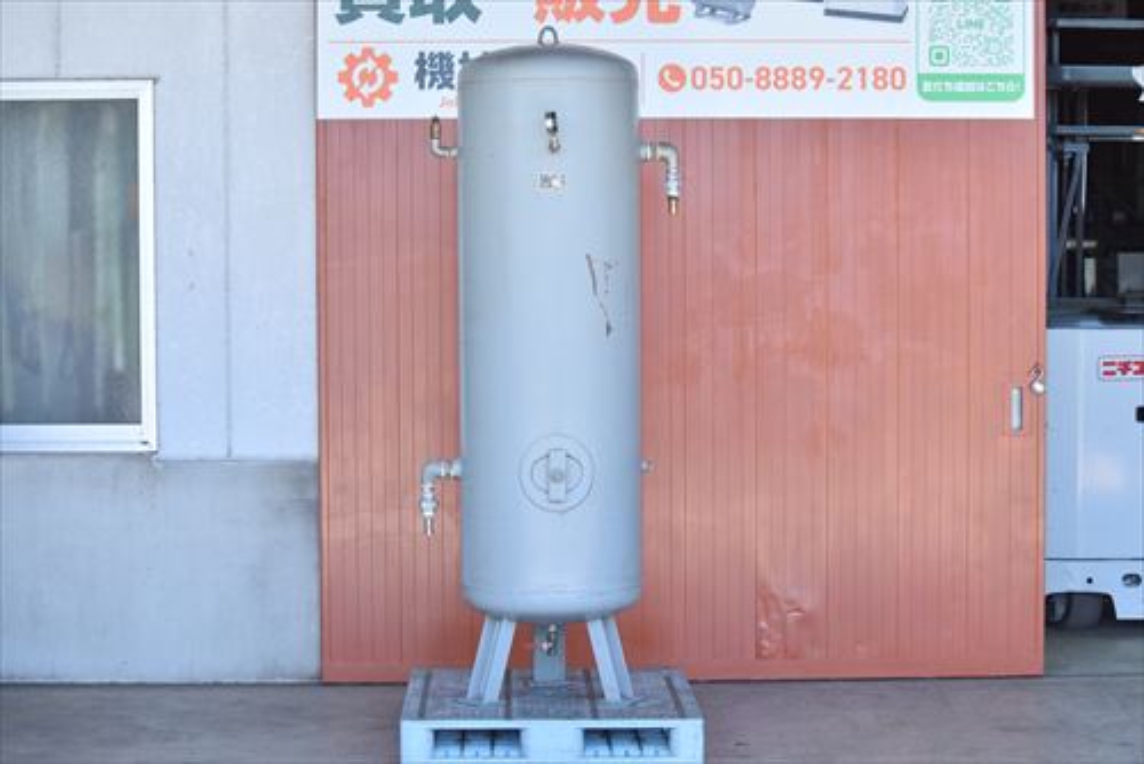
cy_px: 382
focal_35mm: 82
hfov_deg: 24.6
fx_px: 2623
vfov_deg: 16.6
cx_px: 572
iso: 1250
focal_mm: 55
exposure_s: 1/640
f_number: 6.3
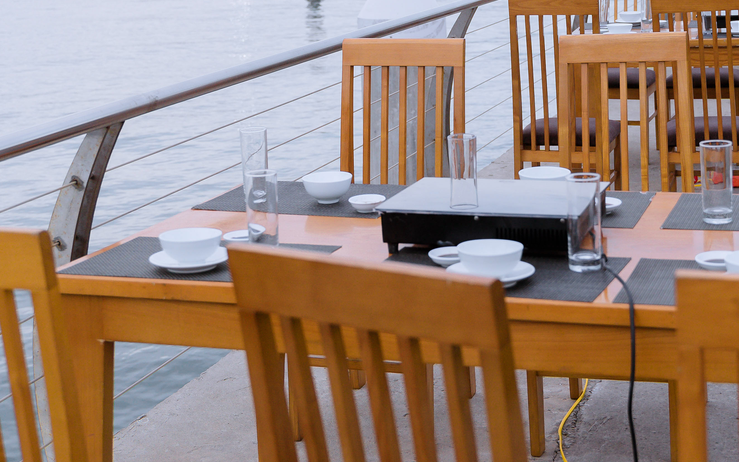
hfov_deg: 29.6
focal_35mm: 69
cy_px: 54
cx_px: 450
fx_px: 1394
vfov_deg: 18.5
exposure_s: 1/160
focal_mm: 30.1
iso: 250
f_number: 3.2
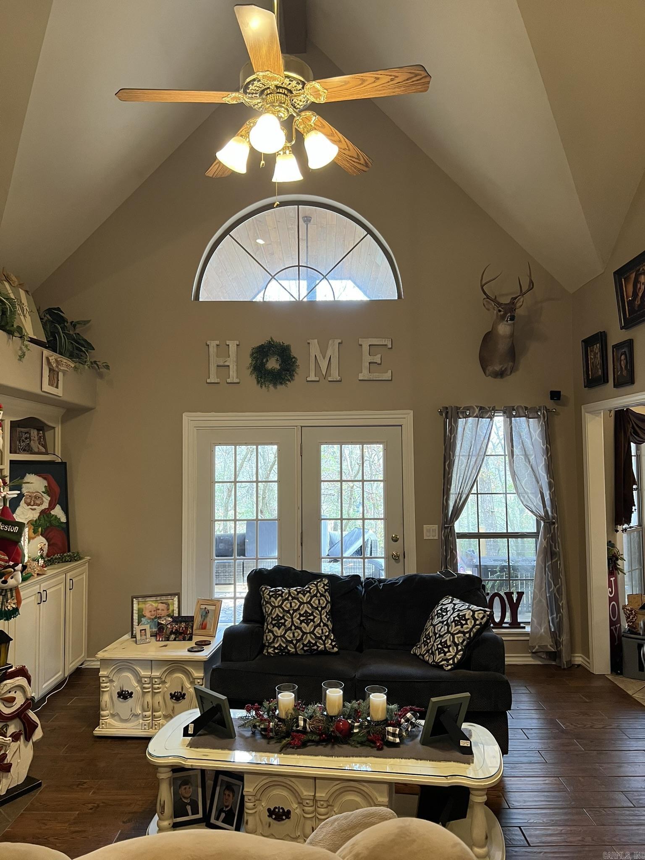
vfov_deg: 67.3
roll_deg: +1.1
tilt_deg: +3.4
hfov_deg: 53.1
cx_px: 322
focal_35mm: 26
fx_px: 646
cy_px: 430
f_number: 1.5
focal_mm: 5.7
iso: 125
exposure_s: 1/60
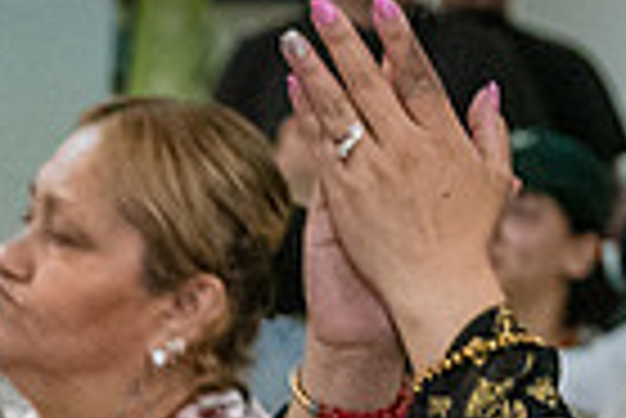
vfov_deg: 5.0
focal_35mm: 271
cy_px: 664
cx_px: -541
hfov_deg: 7.4
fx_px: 4717
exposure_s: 1/320
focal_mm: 58
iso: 5000
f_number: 4
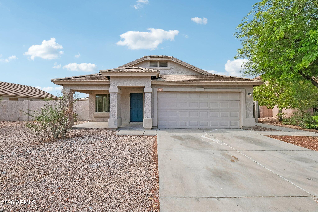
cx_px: 159
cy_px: 106
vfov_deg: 77.3
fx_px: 132
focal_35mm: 15
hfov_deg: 100.4
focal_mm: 10
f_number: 8
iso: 400
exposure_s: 1/640
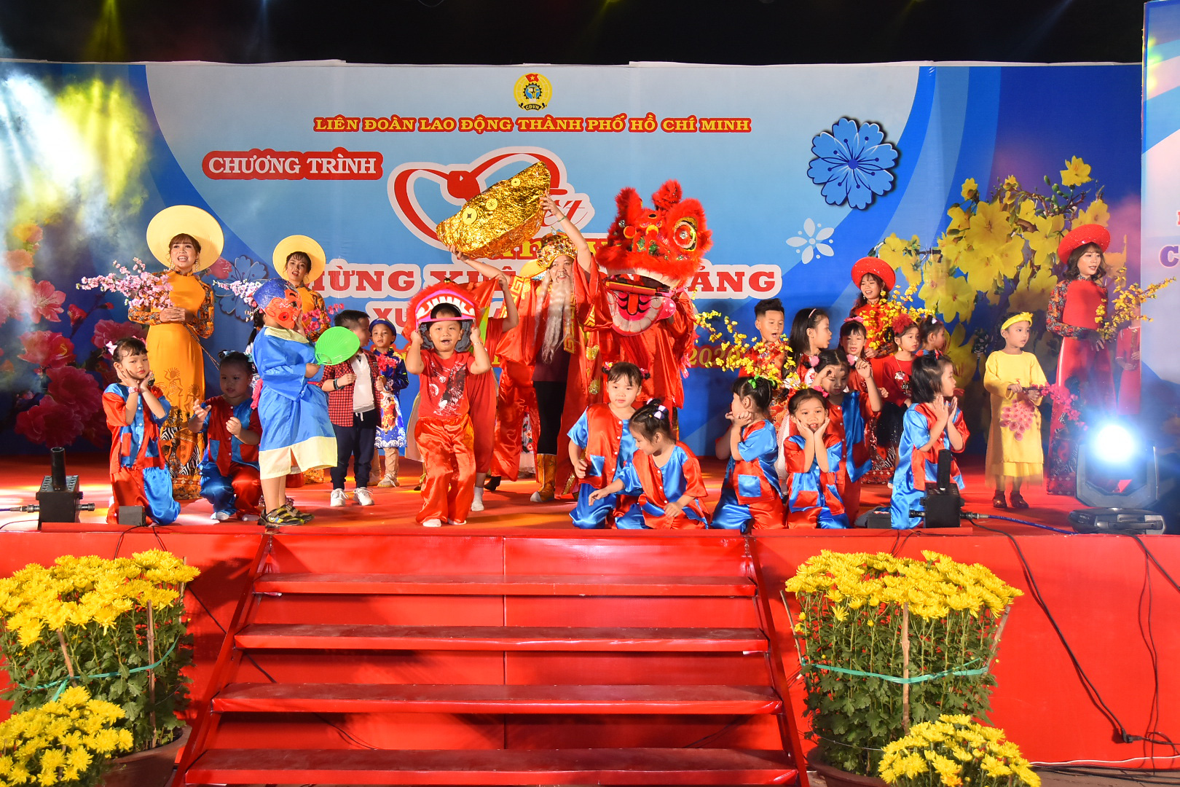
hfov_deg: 53.1
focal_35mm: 36
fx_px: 1180
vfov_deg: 36.9
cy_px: 394
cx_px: 590
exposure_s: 1/200
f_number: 4
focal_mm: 24
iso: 1000
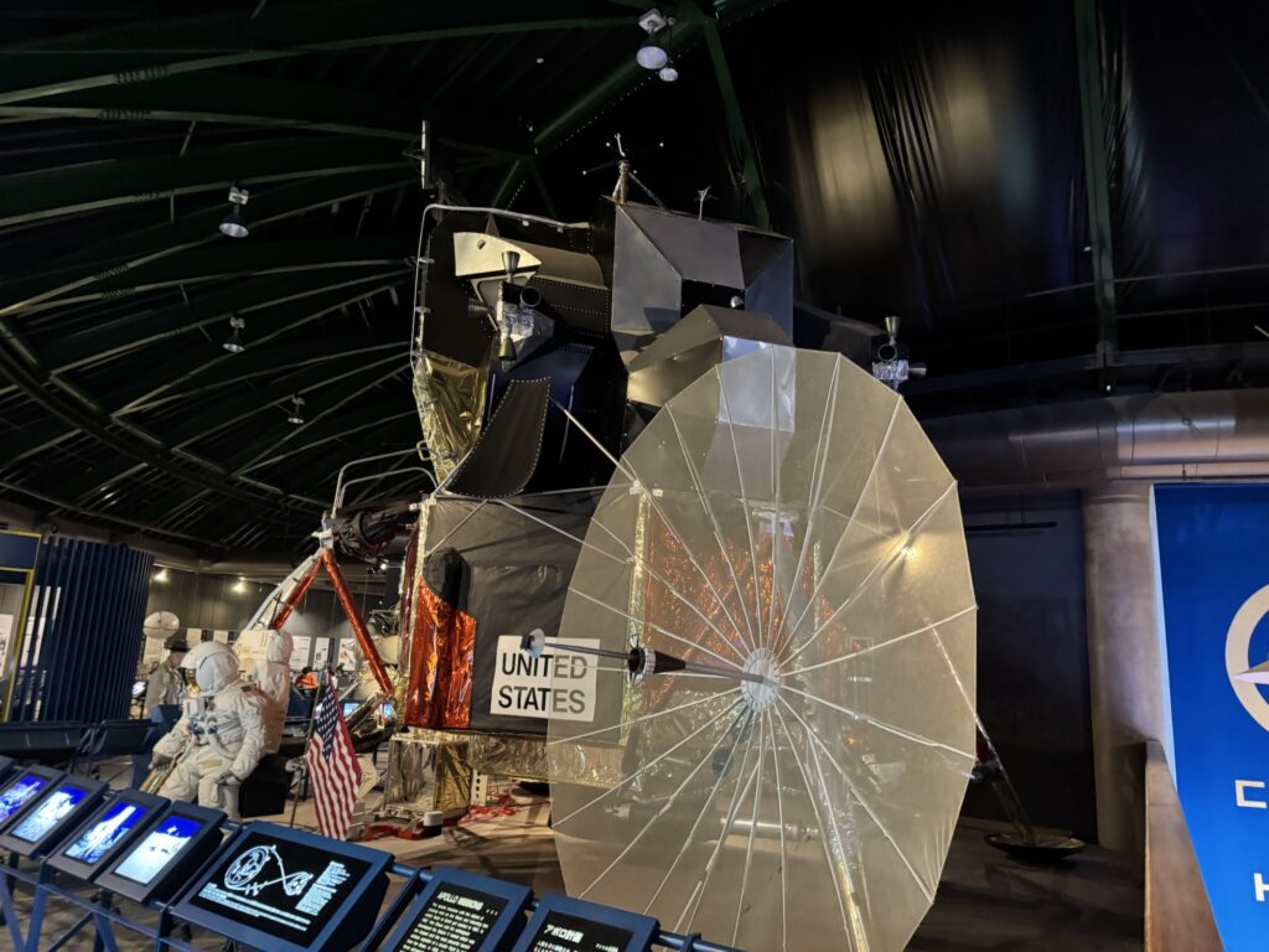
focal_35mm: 24
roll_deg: -2.8
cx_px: 634
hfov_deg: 71.6
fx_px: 880
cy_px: 476
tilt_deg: +12.9
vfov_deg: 56.8
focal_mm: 6.76
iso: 1000
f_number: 1.78
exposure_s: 1/40
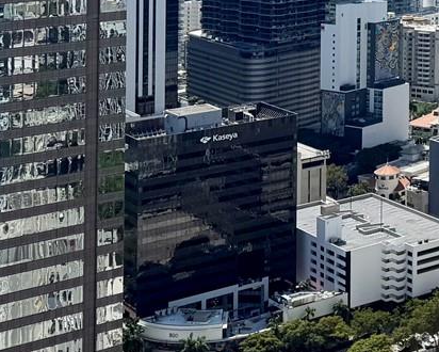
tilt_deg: +1.1
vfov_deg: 15.6
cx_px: 730
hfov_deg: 17.9
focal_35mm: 91
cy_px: -179
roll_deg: -0.2
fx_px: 1183
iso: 80
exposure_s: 1/6410
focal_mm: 6.76
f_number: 1.78
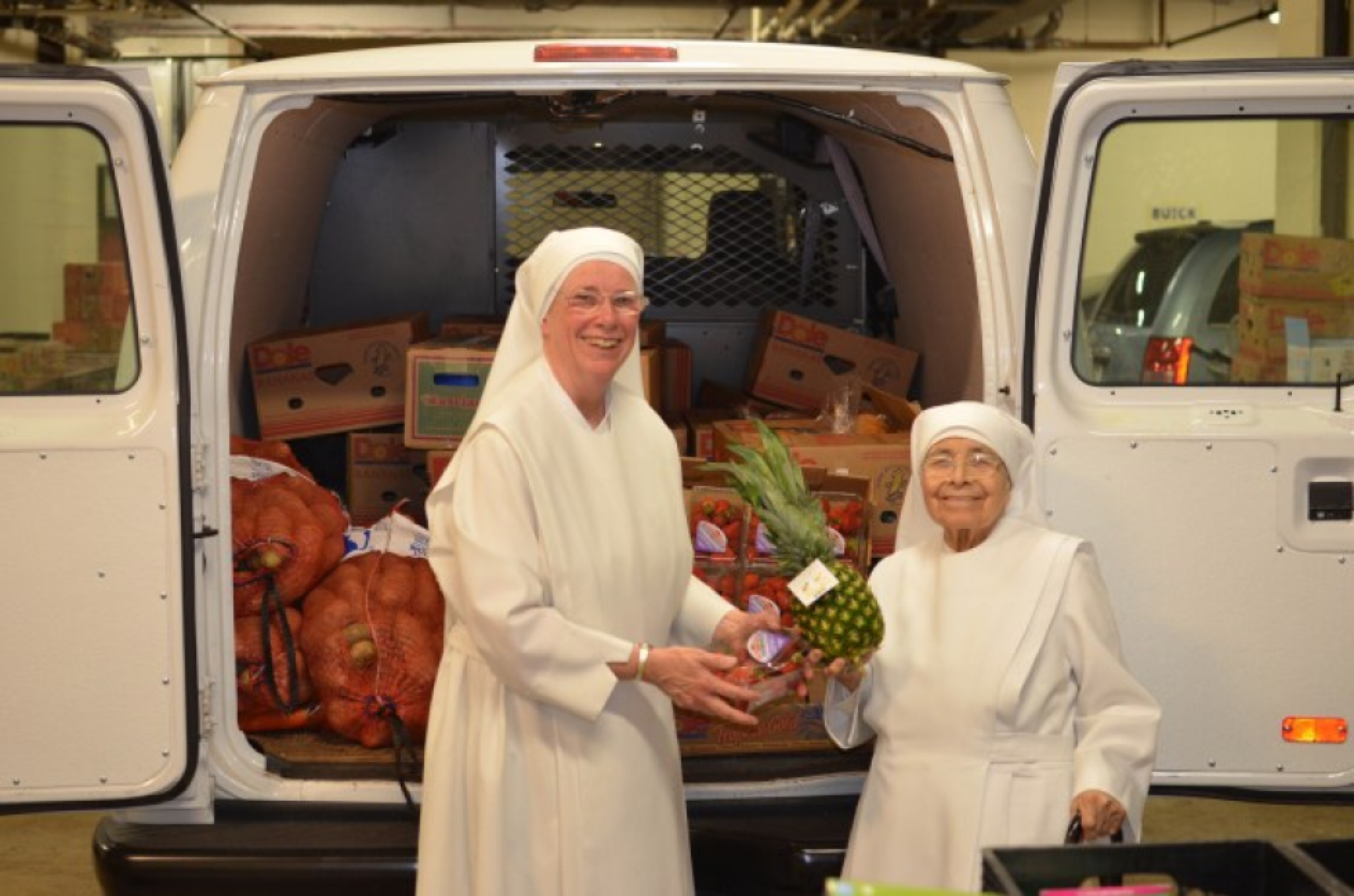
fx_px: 1970
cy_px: 448
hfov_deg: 37.9
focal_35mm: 52
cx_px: 677
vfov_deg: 25.6
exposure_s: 1/60
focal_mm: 35
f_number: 2.8
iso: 800
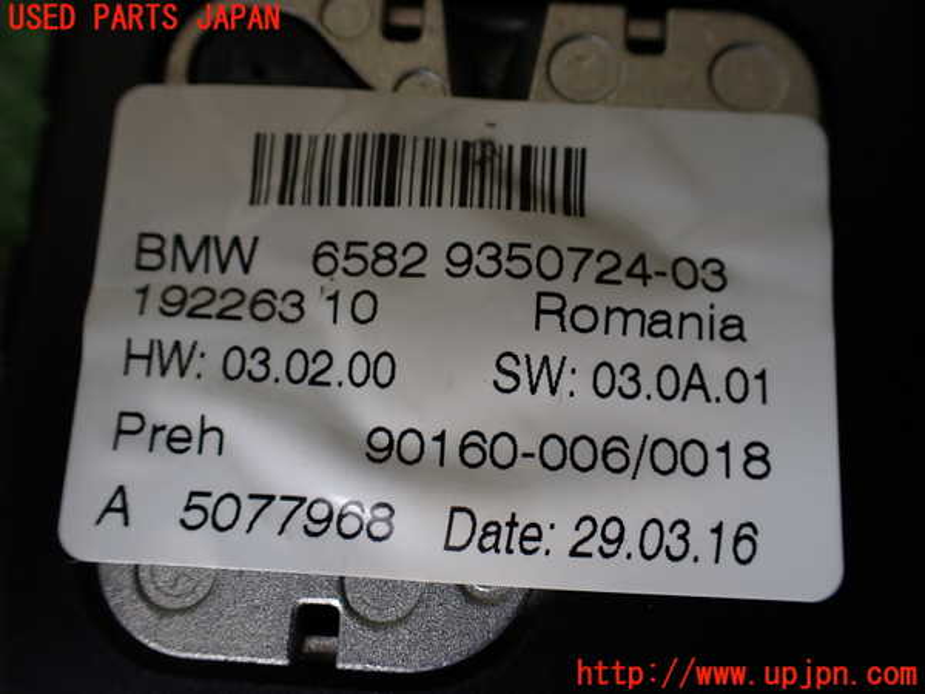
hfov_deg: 60.0
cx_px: 462
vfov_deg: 46.8
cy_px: 347
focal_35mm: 30
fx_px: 802
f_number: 2.3
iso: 100
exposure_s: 1/200
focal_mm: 5.4
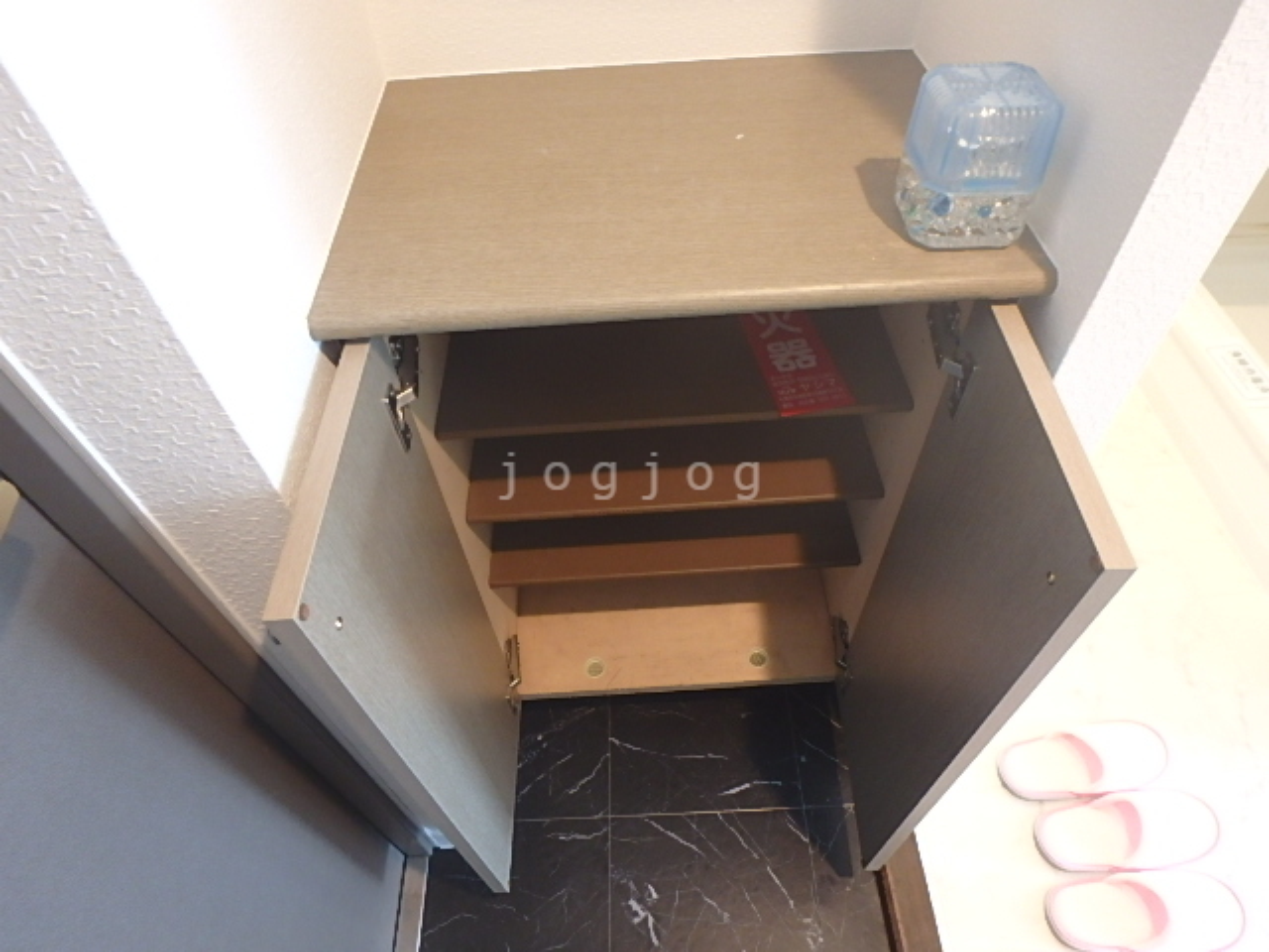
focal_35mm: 21
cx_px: 634
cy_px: 476
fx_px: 770
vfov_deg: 63.4
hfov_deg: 79.0
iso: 400
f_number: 3.5
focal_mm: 3.7
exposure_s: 1/10
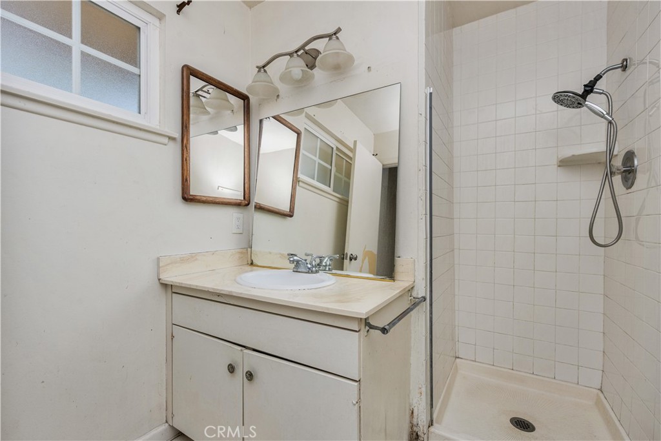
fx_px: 257
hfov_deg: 104.2
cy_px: 220
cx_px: 330
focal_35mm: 14
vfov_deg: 81.2
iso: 100
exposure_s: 1/200
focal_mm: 14
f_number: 9
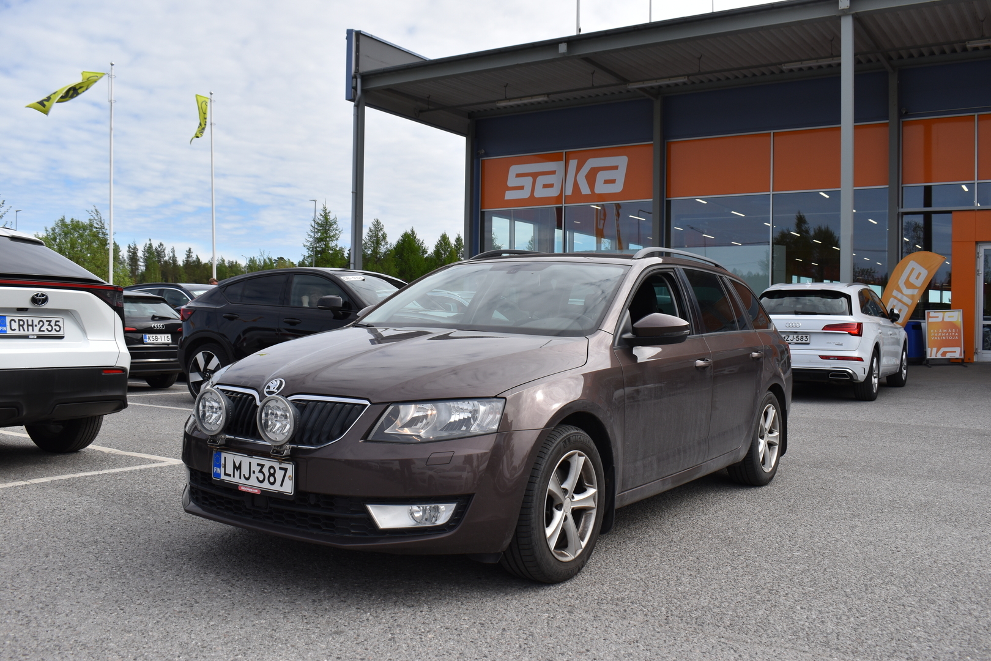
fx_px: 908
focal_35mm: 33
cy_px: 330
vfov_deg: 40.0
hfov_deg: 57.2
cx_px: 496
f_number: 8
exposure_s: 1/750
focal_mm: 22
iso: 200
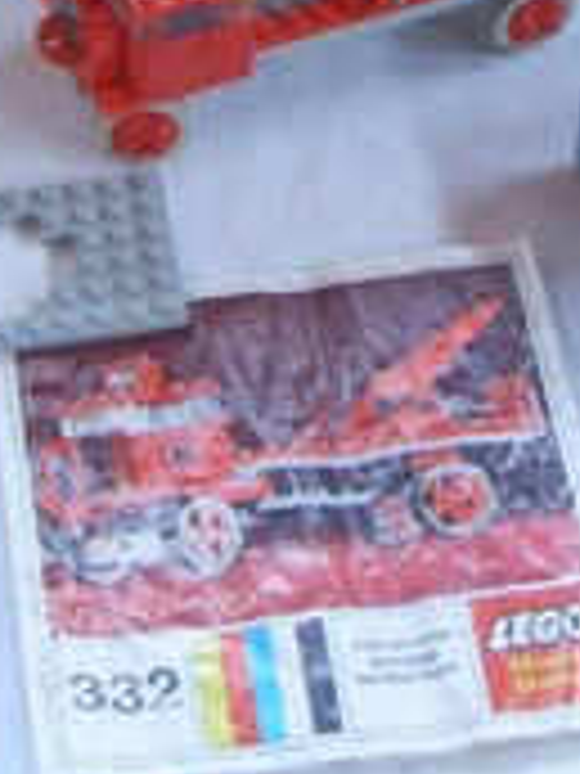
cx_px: 297
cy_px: -230
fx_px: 3038
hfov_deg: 10.9
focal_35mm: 136
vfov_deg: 13.9
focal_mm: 6.6
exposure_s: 1/8
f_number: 3.5
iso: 152
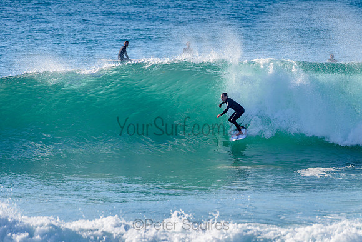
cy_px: 113
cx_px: 222
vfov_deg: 2.2
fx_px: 6167
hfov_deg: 3.4
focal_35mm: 613
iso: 200
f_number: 5.6
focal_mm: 500
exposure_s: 1/2000
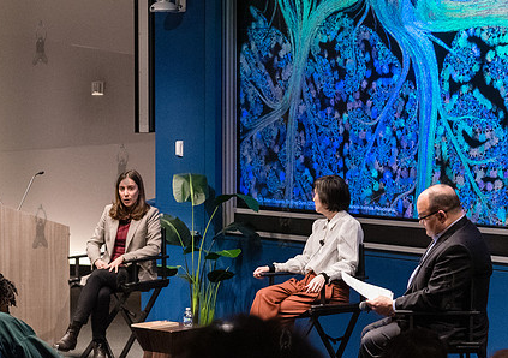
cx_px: 304
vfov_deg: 11.7
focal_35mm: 122
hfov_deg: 16.5
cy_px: 226
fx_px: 1752
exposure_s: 1/200
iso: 6400
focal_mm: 66
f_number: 4
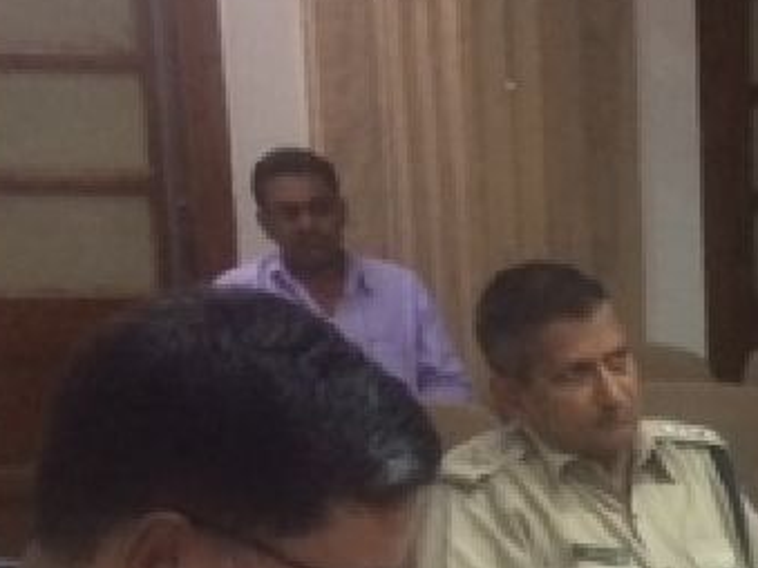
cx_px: 1256
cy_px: 725
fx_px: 2211
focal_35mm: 101
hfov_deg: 16.9
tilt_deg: -17.6
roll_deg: -3.2
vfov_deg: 14.1
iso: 250
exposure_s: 1/33
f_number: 2.2
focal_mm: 4.15
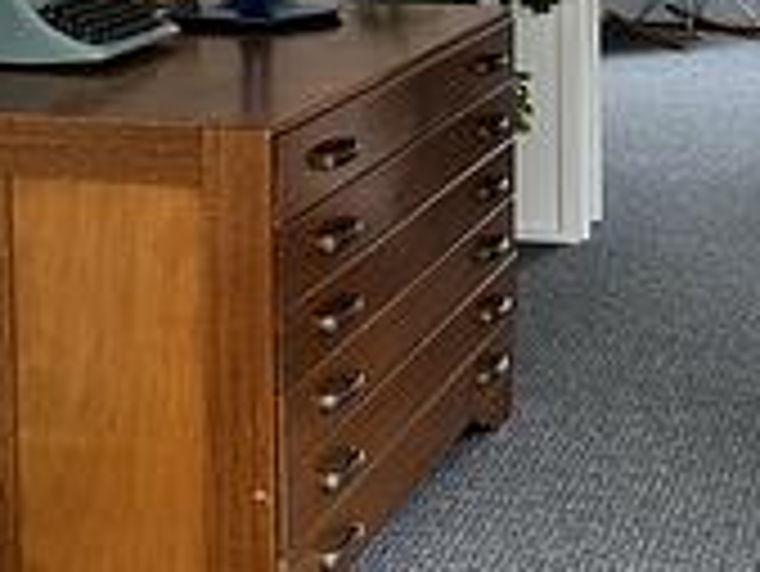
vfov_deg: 16.4
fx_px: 1933
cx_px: 508
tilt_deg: -7.2
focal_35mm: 88
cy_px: -25
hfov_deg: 22.1
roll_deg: +0.9
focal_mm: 6.86
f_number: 1.78
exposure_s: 1/121
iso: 200
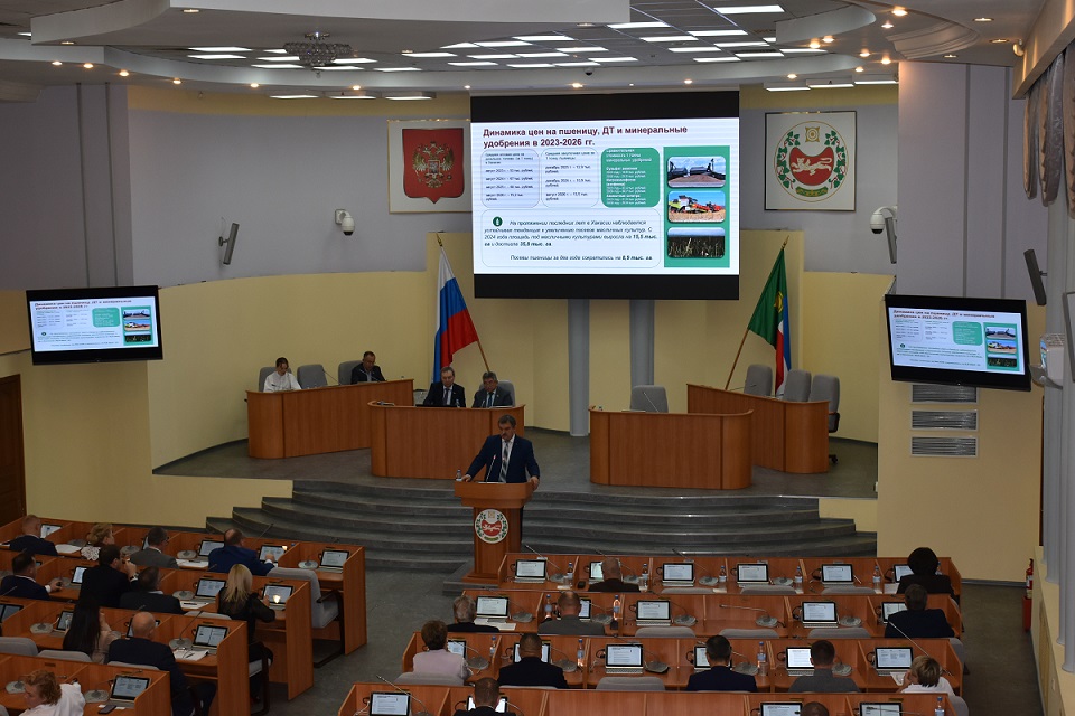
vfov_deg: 25.8
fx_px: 1568
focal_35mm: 52
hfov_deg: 37.9
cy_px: 358
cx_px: 538
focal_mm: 35
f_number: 5.6
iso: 720
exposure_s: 1/125
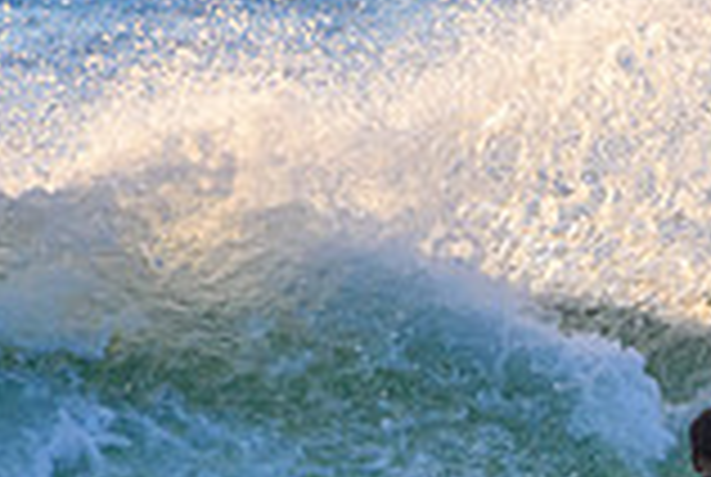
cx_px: 1071
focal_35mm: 2749
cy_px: 605
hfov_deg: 0.7
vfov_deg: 0.5
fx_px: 54394
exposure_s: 1/1600
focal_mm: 500
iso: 1000
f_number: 5.6
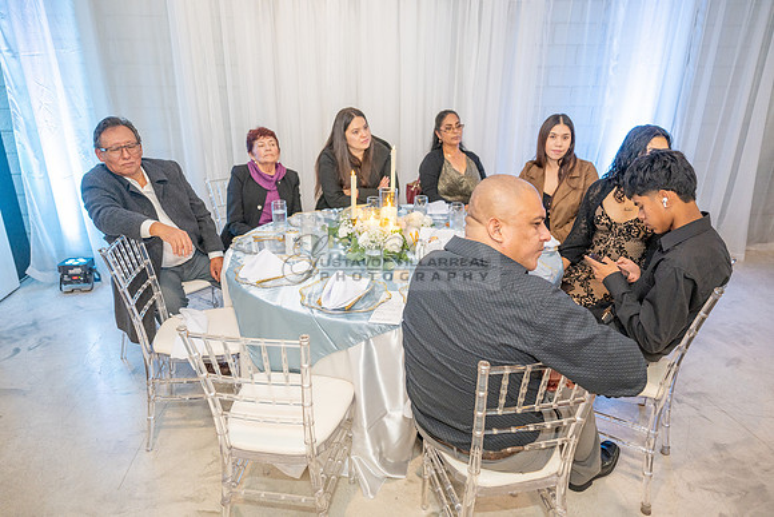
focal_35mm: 24
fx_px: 516
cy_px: 258
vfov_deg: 53.2
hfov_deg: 73.7
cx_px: 387
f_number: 2.8
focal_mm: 24
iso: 1000
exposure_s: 1/160
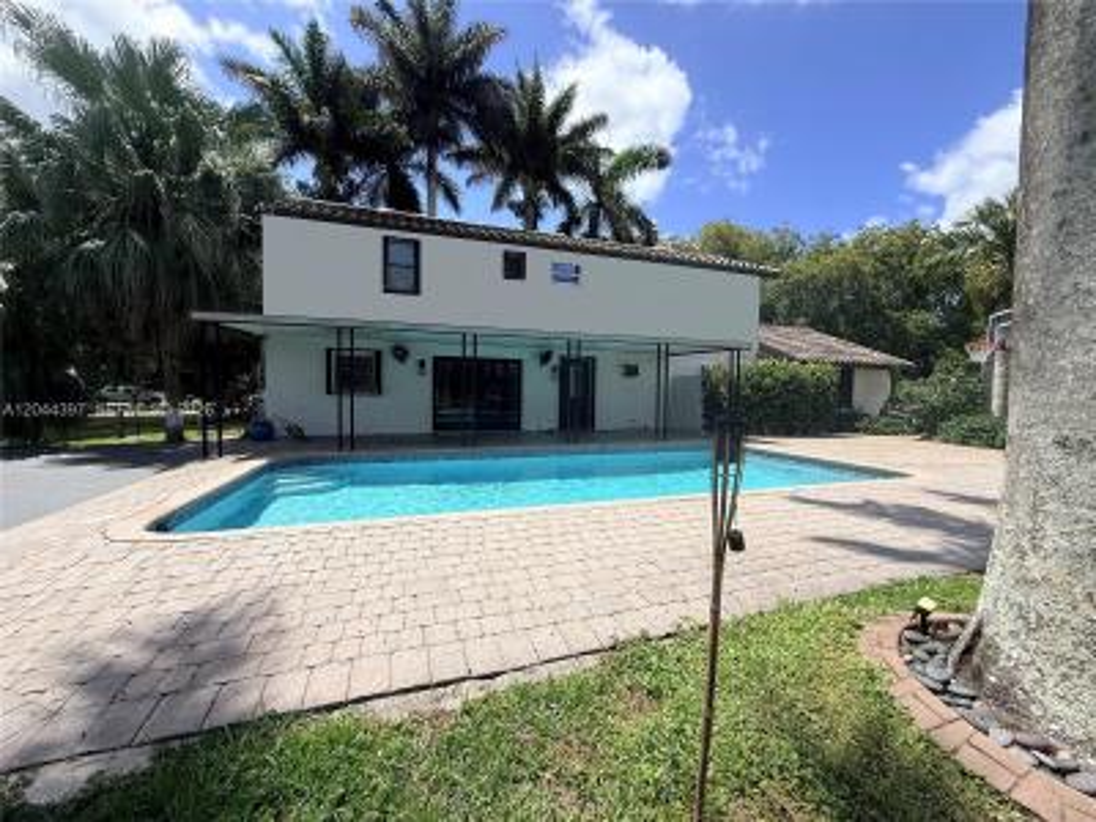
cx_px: 548
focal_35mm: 14
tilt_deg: -2.0
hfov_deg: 102.1
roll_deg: -0.5
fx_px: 443
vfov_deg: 85.7
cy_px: 411
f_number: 2.2
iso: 50
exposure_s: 1/1745
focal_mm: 2.22
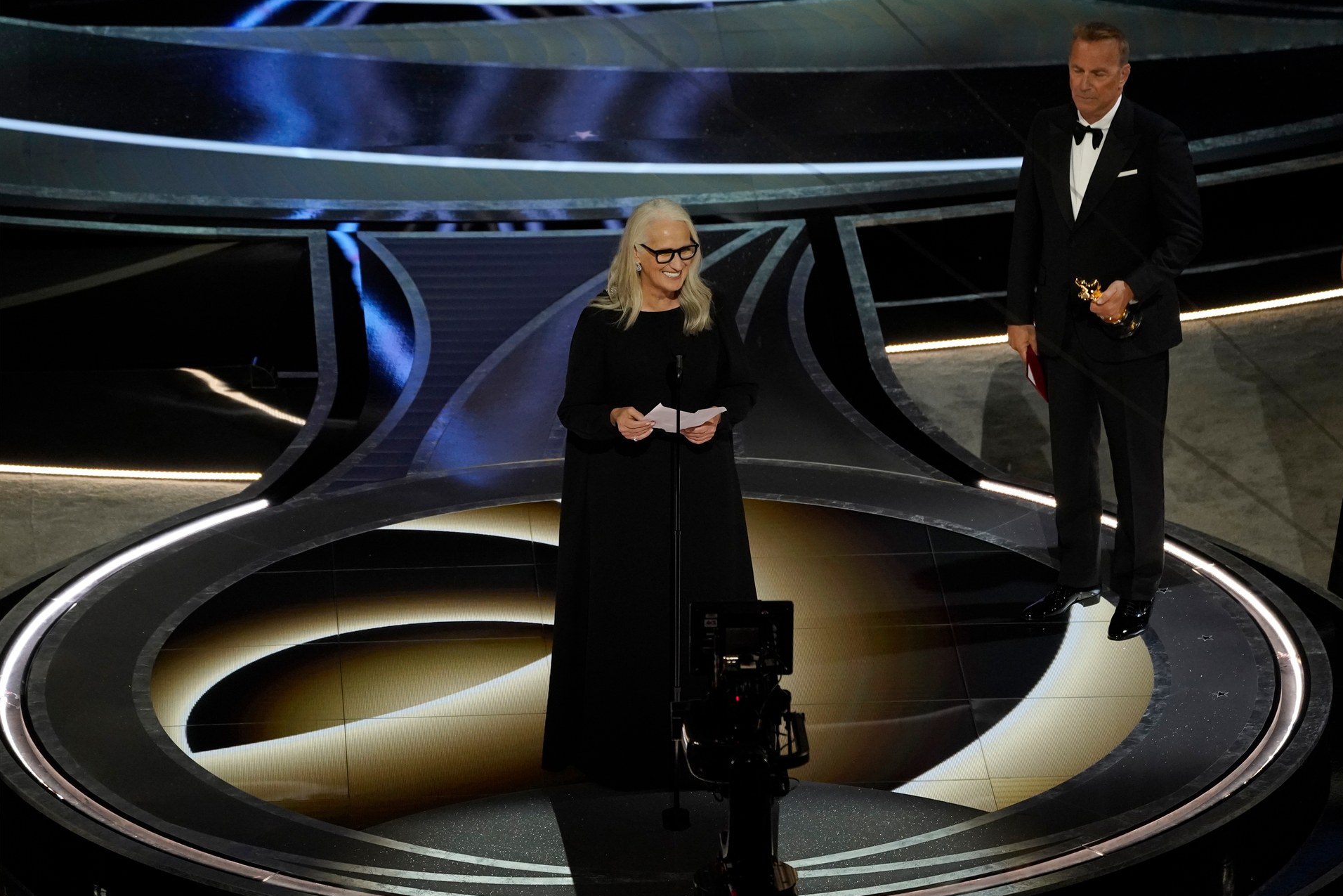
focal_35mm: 239
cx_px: 672
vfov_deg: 5.8
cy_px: 448
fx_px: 8916
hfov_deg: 8.6
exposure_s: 1/400
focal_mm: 238
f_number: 5.6
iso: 5000
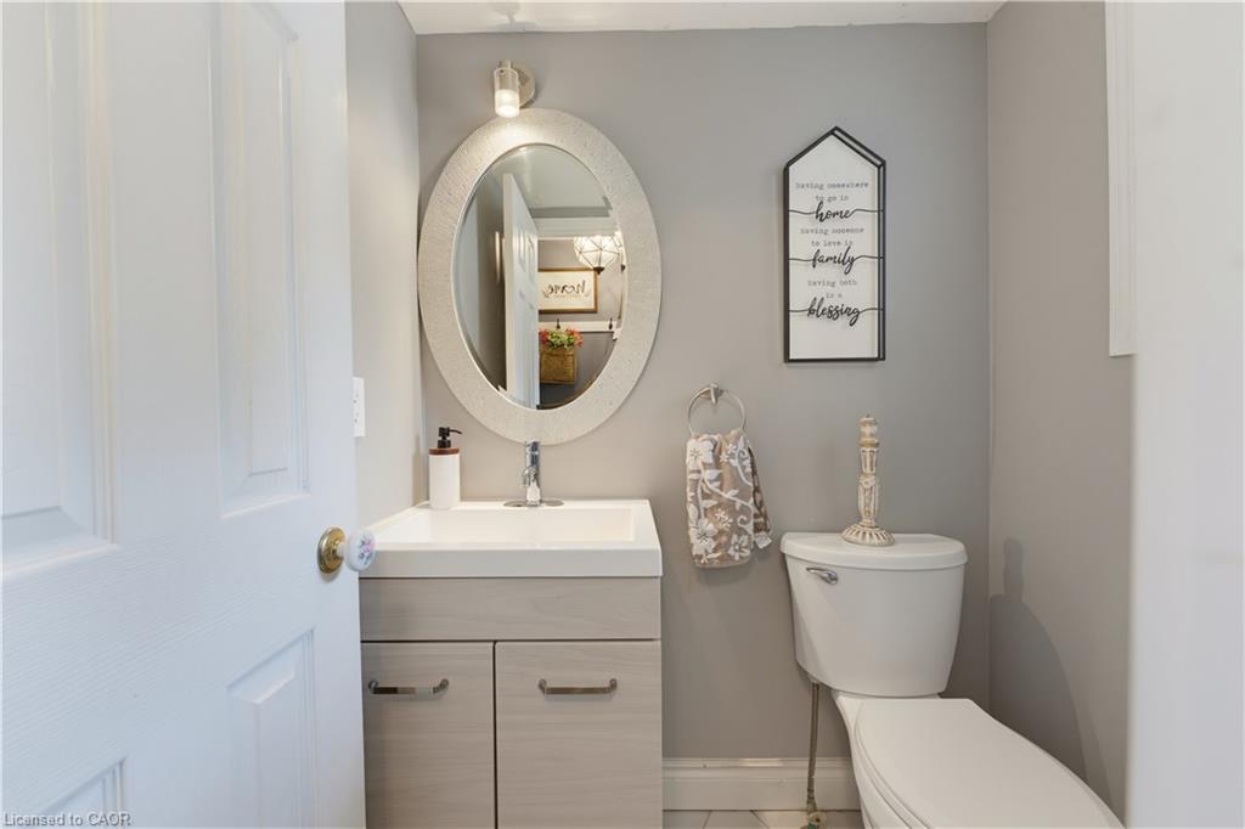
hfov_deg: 104.3
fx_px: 484
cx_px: 622
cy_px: 414
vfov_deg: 81.2
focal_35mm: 14
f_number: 8
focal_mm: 14
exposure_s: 1/2.5
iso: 400
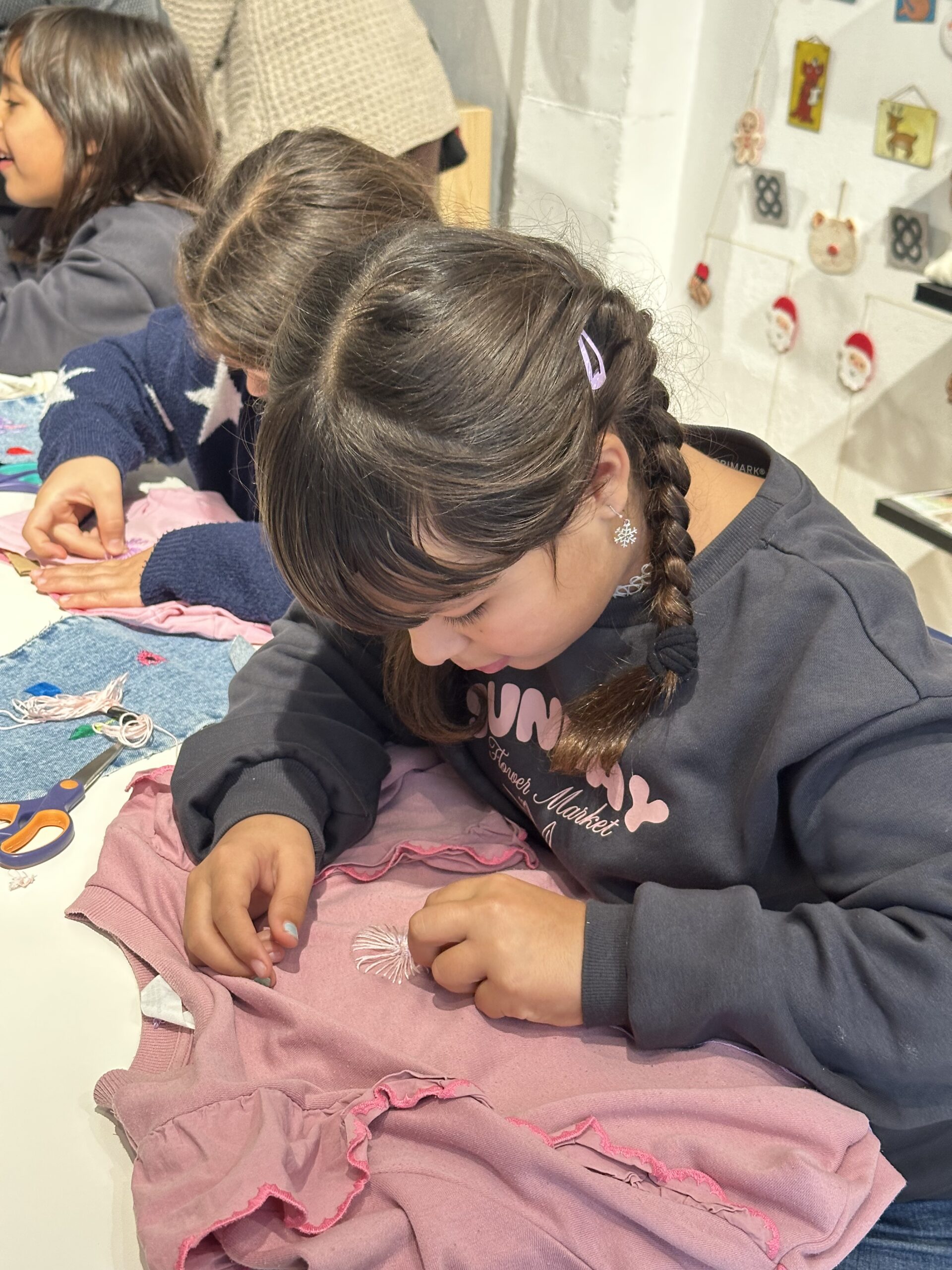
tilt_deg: -23.1
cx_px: 476
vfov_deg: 39.7
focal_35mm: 48
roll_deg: -4.8
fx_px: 1760
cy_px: 635
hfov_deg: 30.3
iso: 250
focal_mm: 6.86
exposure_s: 1/60
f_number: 1.78
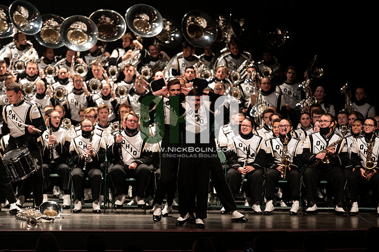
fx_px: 2104
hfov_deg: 10.3
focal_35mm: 200
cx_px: 190
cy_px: 126
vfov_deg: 6.9
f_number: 2.8
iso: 2500
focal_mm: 200
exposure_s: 1/500
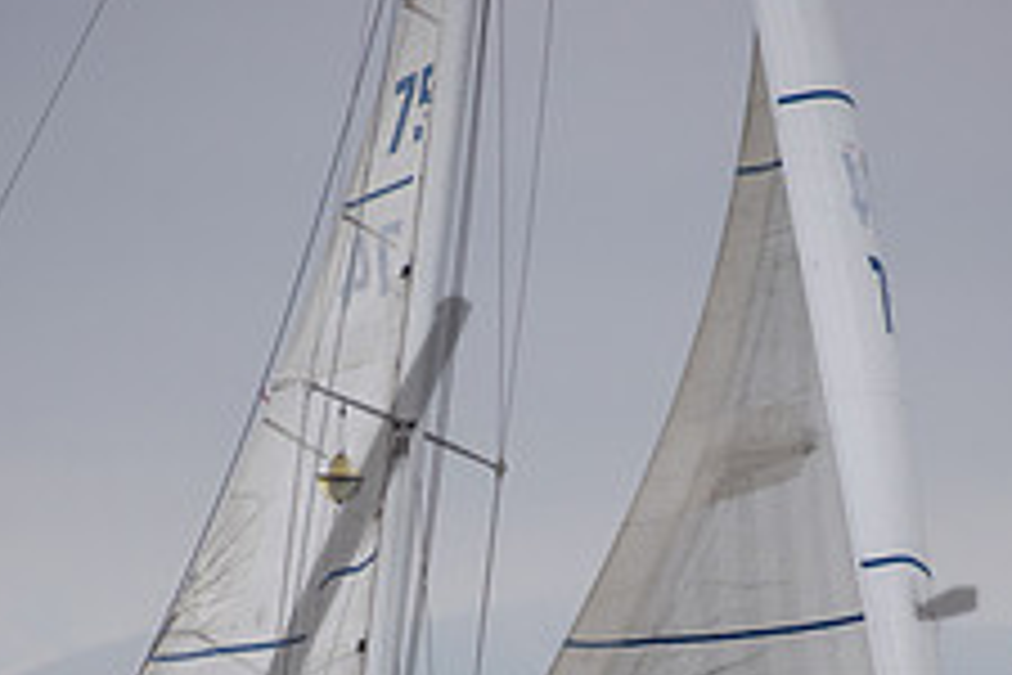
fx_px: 21981
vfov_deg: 1.8
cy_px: 808
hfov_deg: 2.6
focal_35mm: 782
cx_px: 513
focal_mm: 200
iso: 400
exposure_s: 1/640
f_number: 5.6
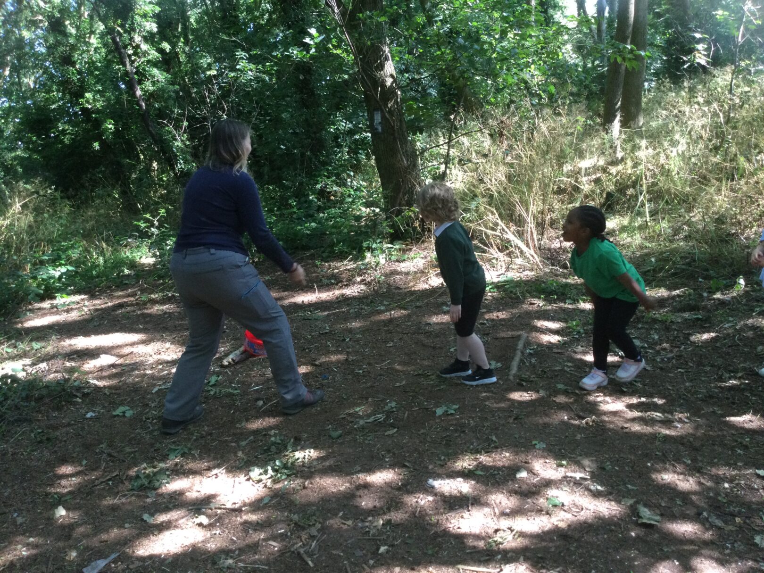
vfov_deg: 45.4
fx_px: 684
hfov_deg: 58.4
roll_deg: +7.1
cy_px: 286
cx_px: 382
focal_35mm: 31
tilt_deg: -13.3
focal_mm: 3.3
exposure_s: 1/30
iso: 50
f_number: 2.4
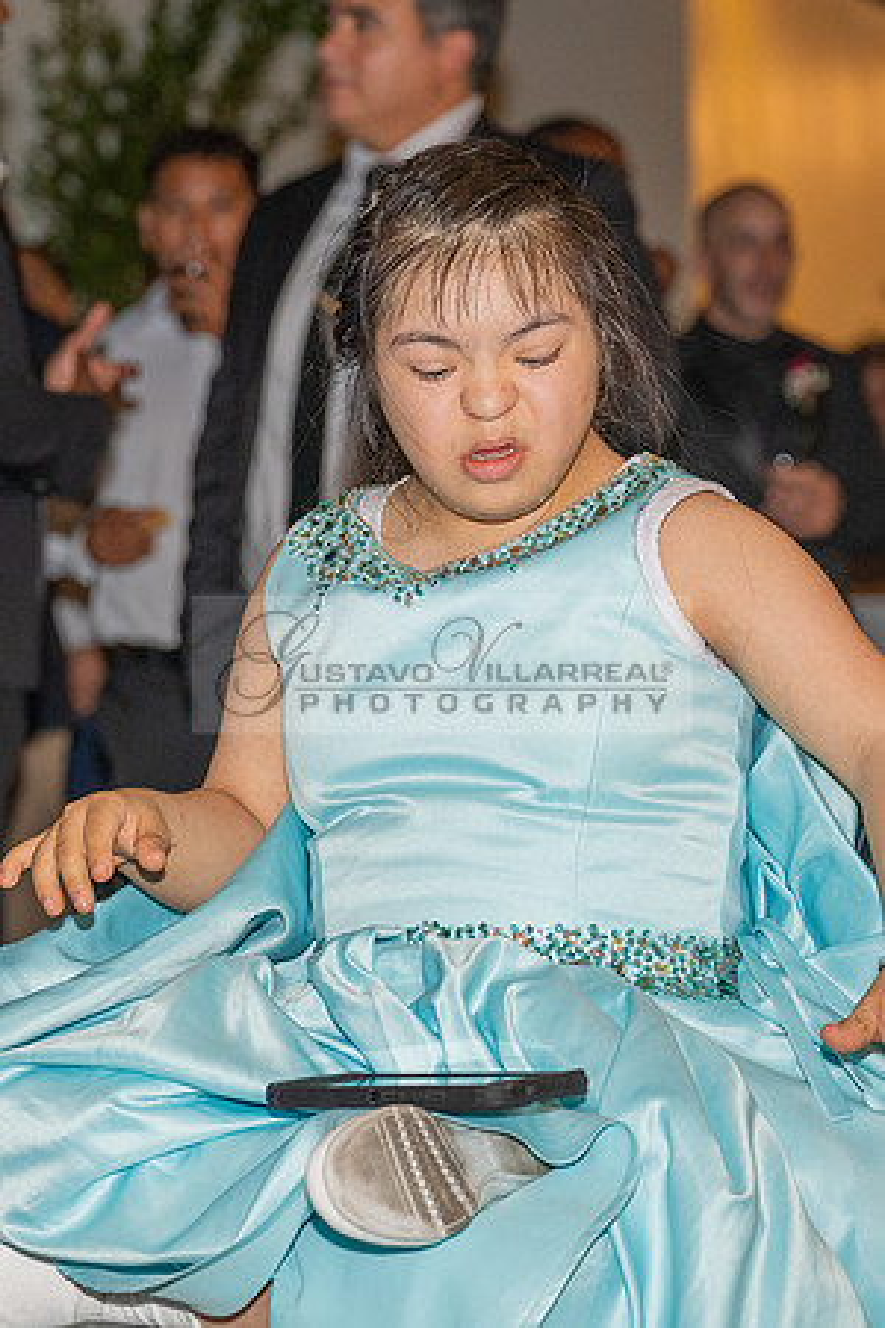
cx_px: 96
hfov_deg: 10.7
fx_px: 4722
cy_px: 665
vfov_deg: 16.0
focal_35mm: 128
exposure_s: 1/200
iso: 800
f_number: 3.5
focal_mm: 70
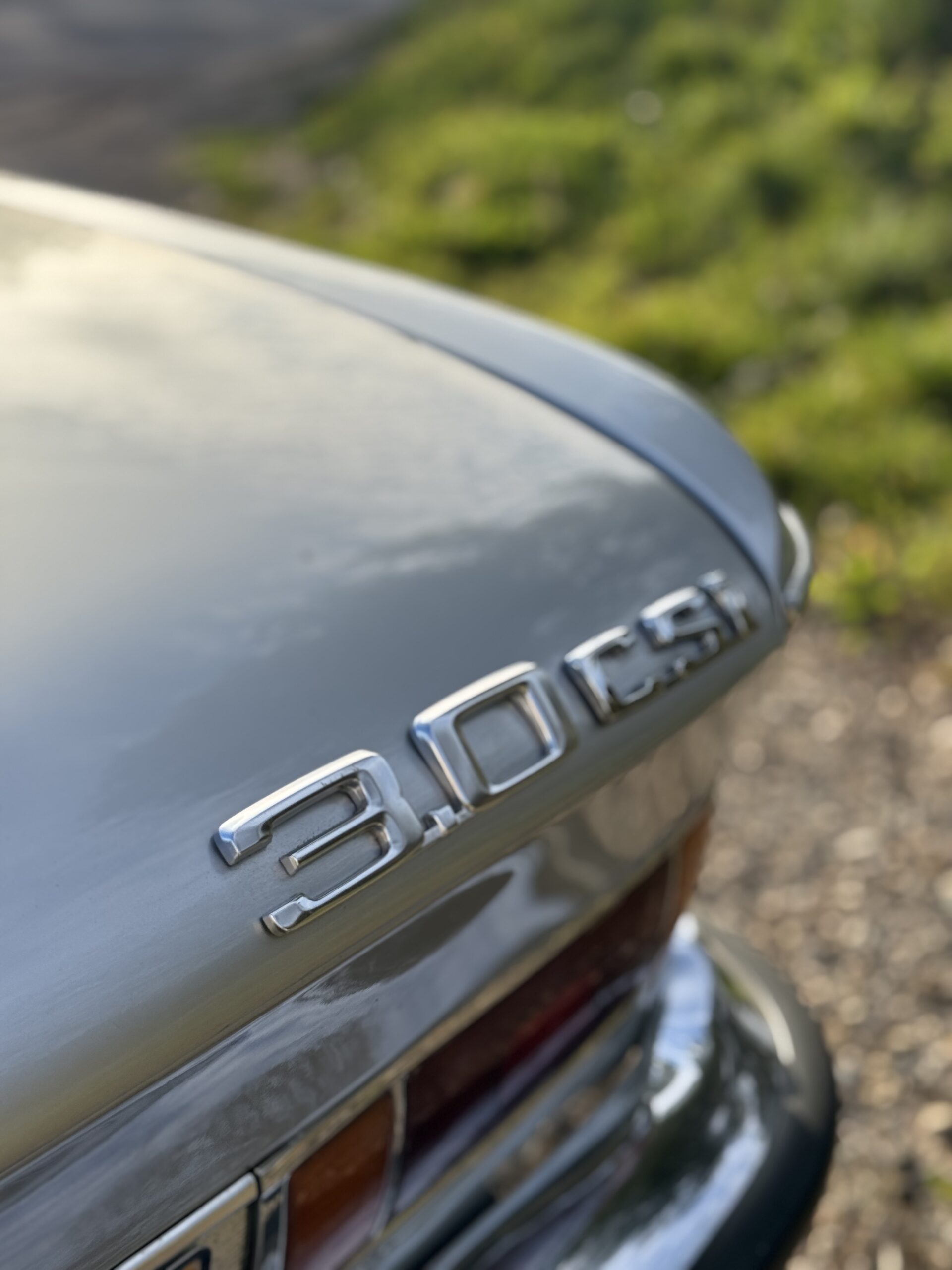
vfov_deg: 39.7
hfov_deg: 30.3
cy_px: 635
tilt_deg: -24.3
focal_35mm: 48
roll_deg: -0.7
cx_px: 476
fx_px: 1760
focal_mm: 6.76
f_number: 1.78
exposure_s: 1/2959
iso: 64
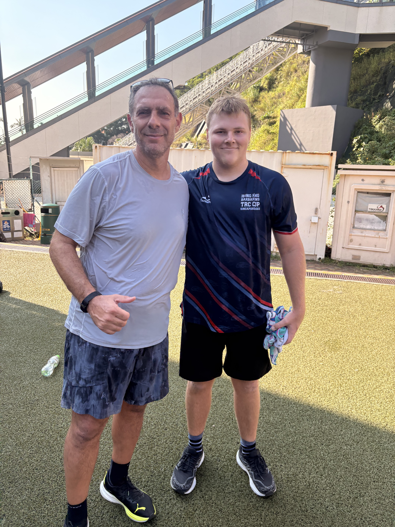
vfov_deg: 67.3
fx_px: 396
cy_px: 264
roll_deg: -1.0
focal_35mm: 26
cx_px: 198
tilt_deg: -16.0
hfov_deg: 53.1
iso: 64
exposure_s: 1/933
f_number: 1.6
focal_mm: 5.96
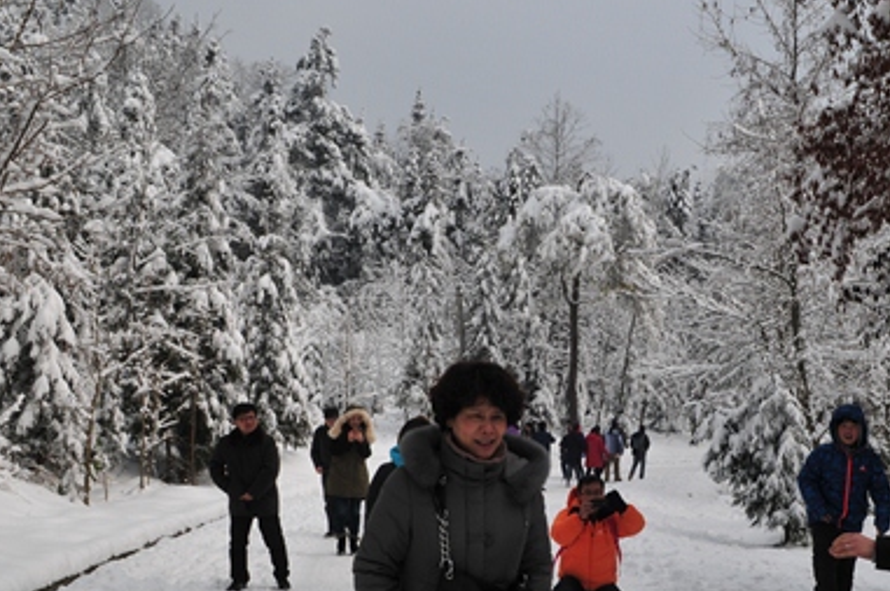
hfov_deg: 44.4
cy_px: 459
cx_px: 642
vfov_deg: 30.6
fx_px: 1058
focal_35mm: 43
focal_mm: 17
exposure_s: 1/250
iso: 200
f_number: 14
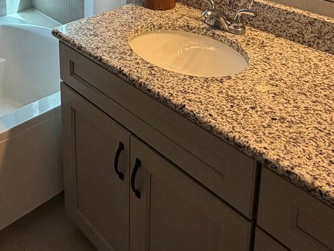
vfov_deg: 30.3
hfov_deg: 44.6
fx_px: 396
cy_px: -45
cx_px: 95
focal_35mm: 41
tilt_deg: -12.9
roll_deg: +1.3
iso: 160
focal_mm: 2.22
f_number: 2.2
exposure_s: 1/120
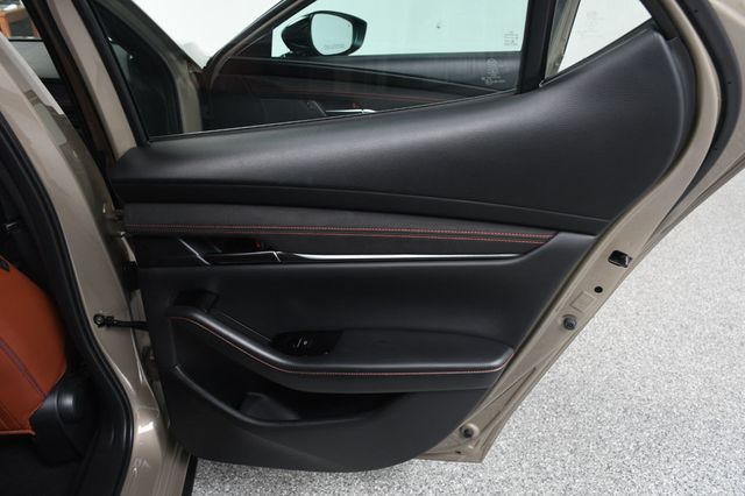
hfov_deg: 57.2
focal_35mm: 33
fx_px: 683
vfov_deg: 39.9
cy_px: 248
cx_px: 372
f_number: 5.6
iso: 100
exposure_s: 1/160
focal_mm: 22
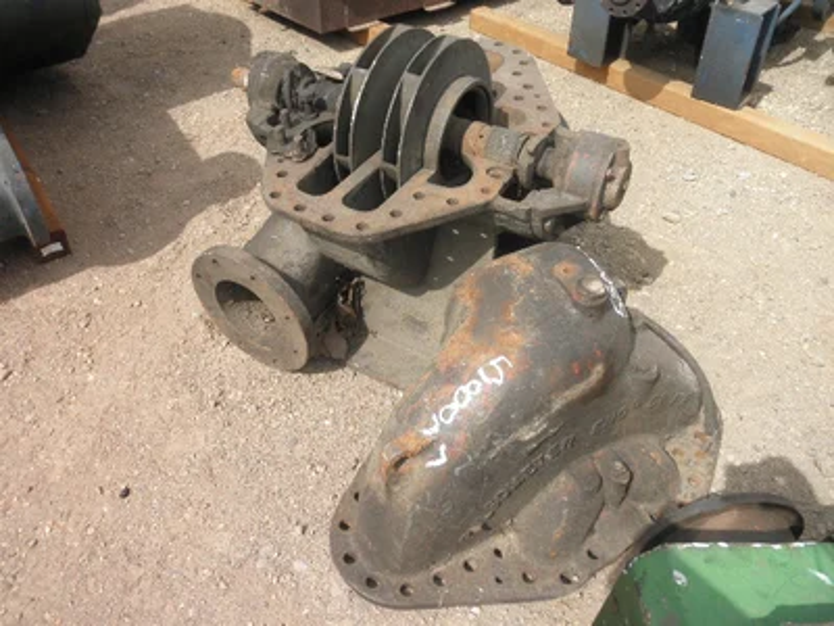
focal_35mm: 28
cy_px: 313
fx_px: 675
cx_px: 417
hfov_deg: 63.4
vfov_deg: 49.7
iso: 64
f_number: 8.5
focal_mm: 5
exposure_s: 1/80
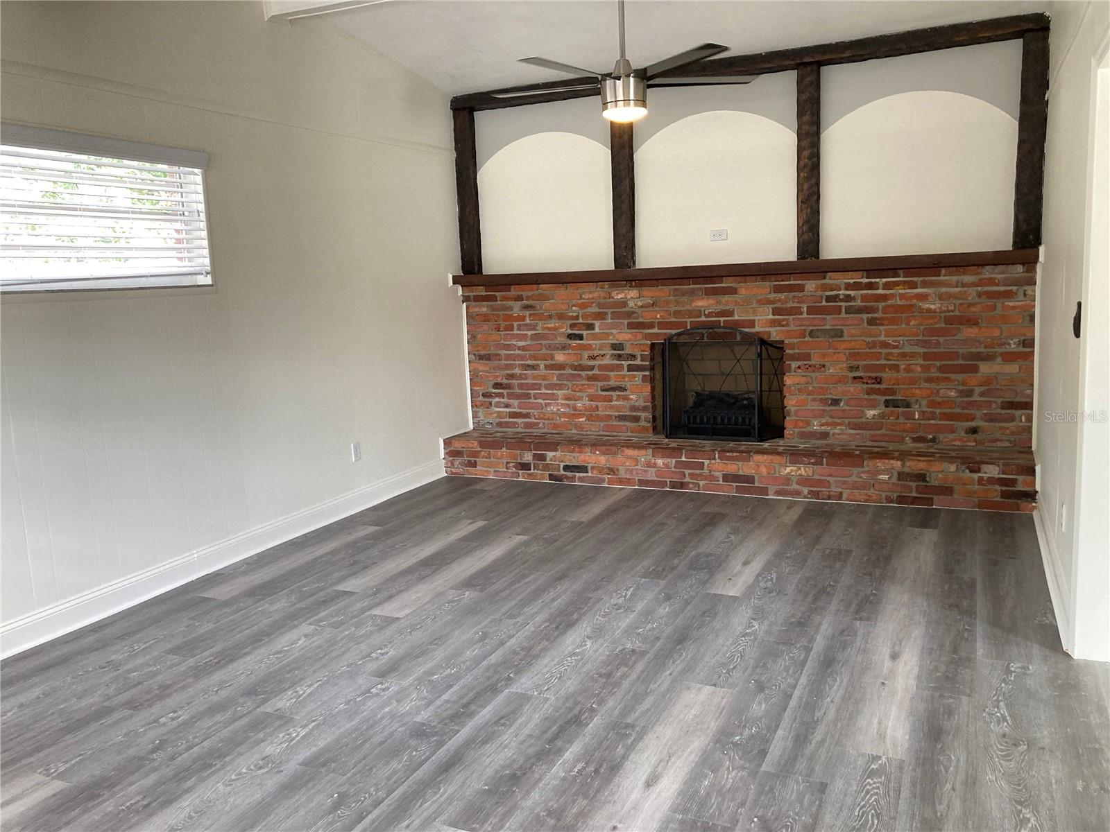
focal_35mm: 28
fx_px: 898
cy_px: 416
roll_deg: +2.4
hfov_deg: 63.4
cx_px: 555
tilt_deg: -8.2
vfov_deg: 49.7
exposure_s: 1/60
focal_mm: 3.99
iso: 250
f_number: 1.8
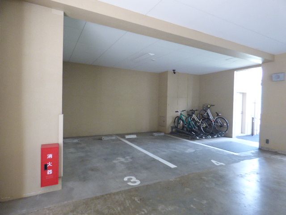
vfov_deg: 66.0
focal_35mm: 20
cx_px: 143
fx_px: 165
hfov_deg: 81.7
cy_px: 108
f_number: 2.8
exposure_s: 1/40
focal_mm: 3.58
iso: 400
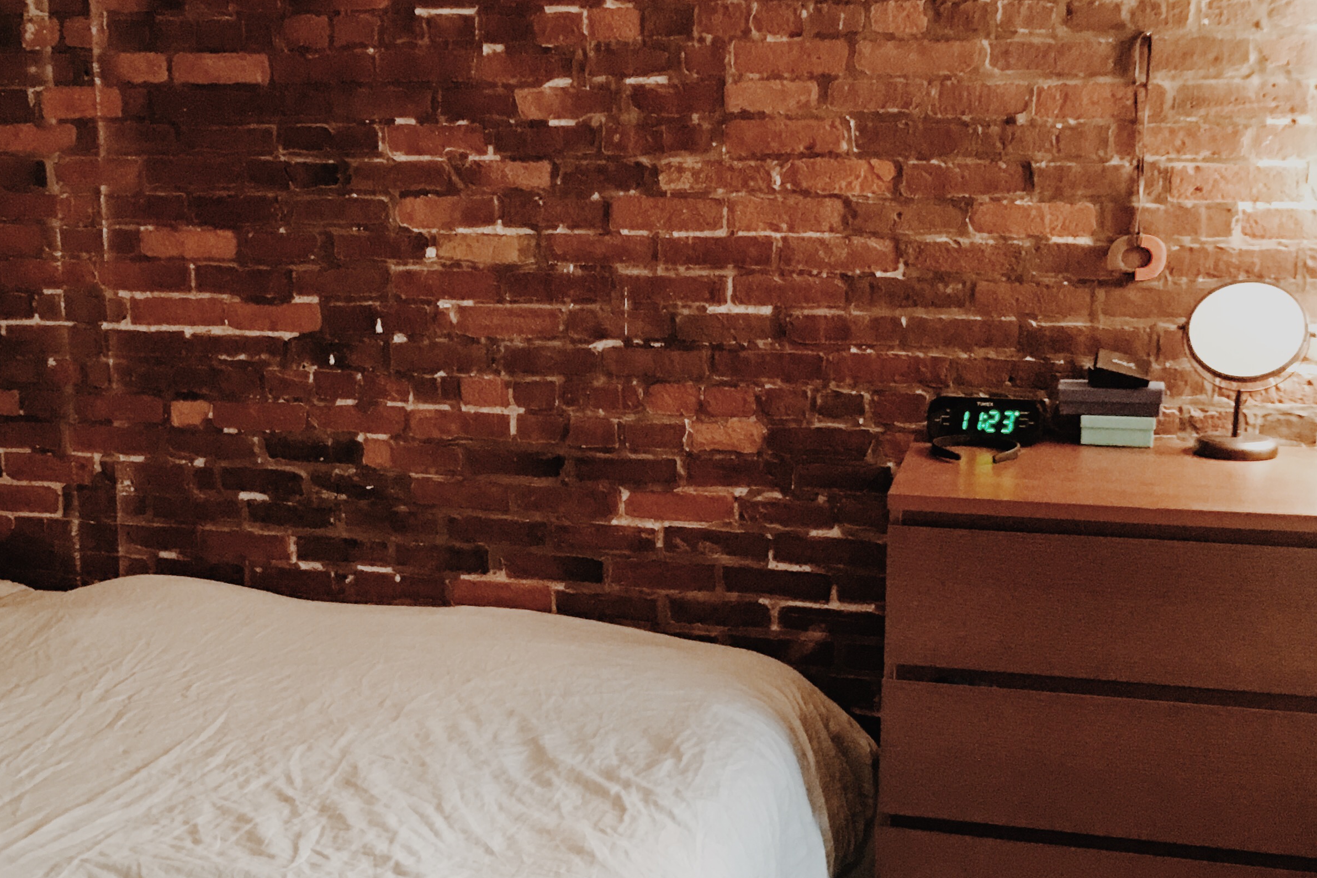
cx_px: 501
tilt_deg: -10.6
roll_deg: -0.1
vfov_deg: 26.5
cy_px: 470
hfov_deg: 38.7
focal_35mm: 51
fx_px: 1866
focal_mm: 4.15
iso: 100
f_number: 2.2
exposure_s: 1/4
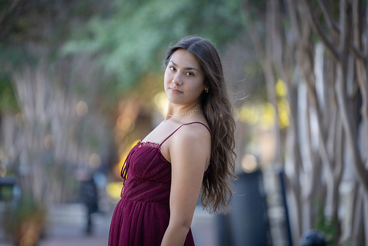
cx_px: 184
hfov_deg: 12.2
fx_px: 1718
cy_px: 123
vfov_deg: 8.2
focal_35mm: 168
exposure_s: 1/320
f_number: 2.8
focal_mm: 168
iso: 1000
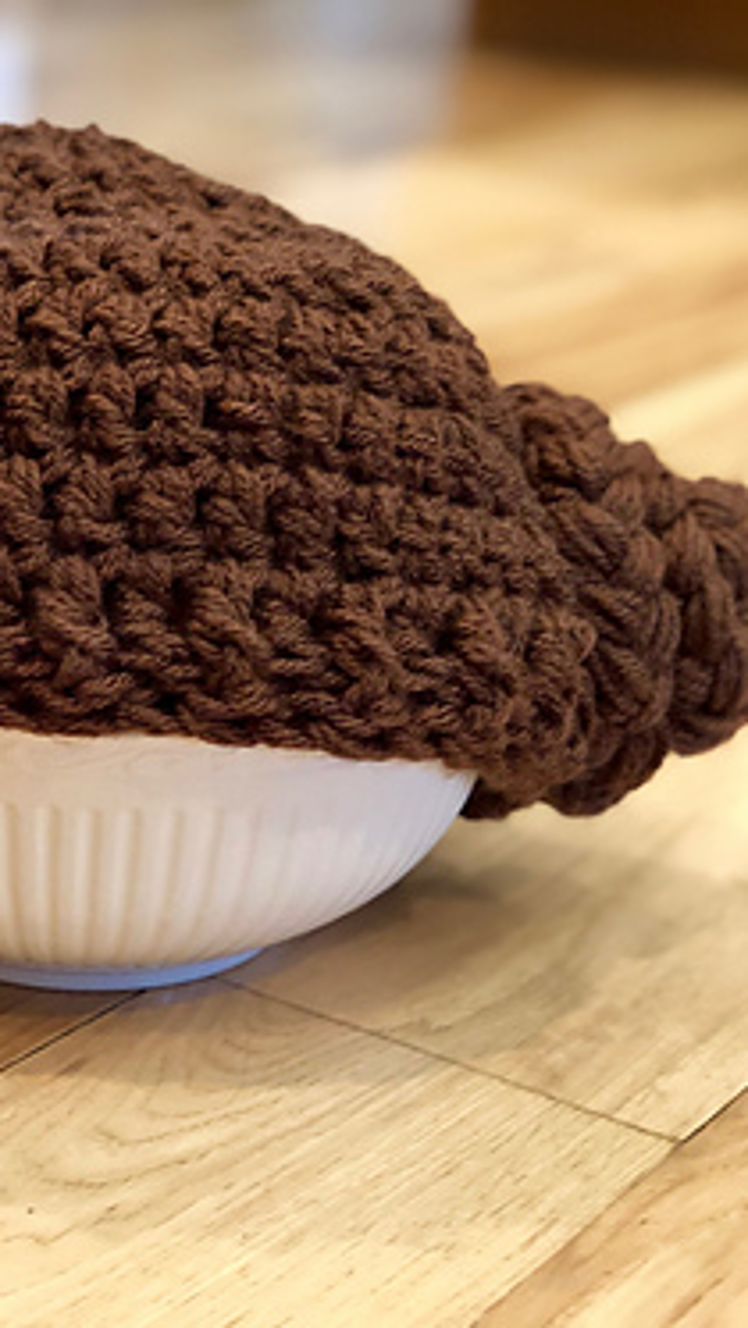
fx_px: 2678
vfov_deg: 27.9
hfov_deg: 15.7
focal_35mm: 76
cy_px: 664
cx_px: 61
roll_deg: -0.7
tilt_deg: -19.1
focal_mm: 6
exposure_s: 1/9
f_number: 2.4
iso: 160
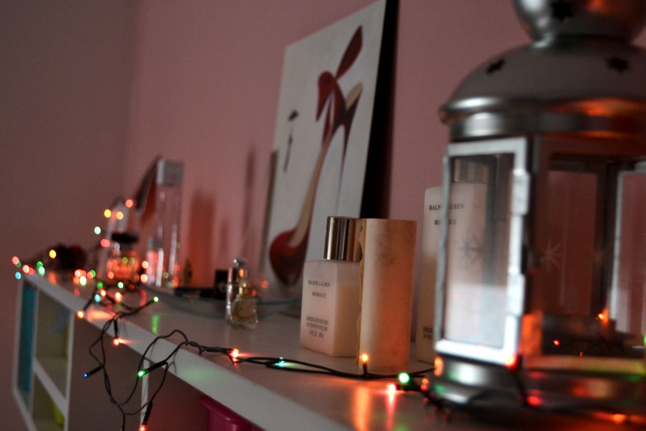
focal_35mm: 57
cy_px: 216
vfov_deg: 23.8
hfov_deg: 35.1
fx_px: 1023
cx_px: 323
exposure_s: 1/60
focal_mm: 38
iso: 1400
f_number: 4.8
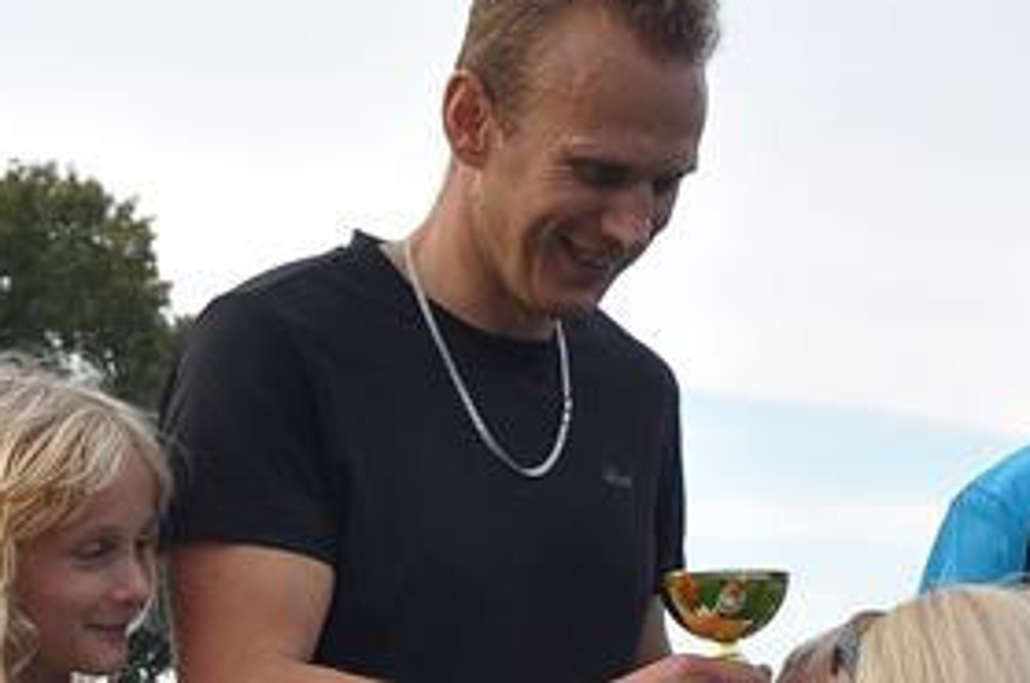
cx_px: 605
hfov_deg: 11.3
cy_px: 722
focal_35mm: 183
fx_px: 5227
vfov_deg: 7.4
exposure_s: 1/320
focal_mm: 40
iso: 640
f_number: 9
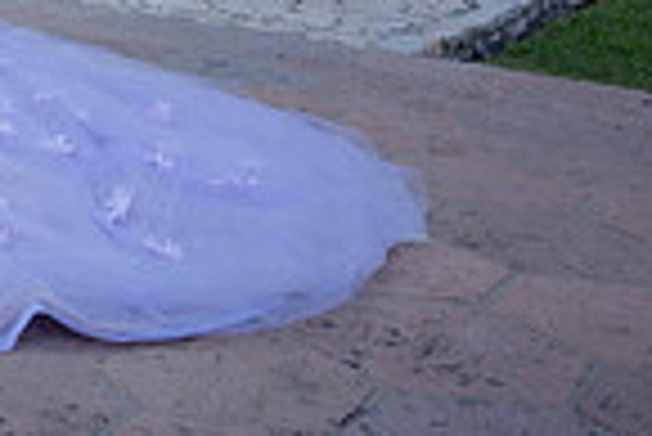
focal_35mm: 80
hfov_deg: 18.9
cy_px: -402
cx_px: -549
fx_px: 1450
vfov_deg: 14.5
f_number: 2.8
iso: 125
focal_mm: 20
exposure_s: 1/800
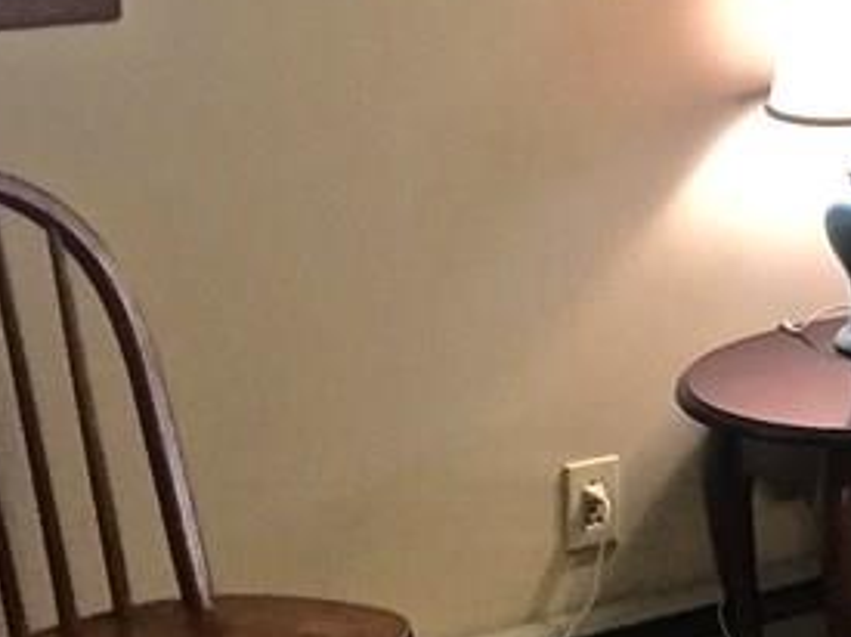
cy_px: 204
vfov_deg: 13.7
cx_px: 1287
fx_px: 2654
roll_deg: -0.8
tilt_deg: -12.9
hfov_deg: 16.5
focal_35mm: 108
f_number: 2.2
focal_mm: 4.15
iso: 125
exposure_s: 1/30
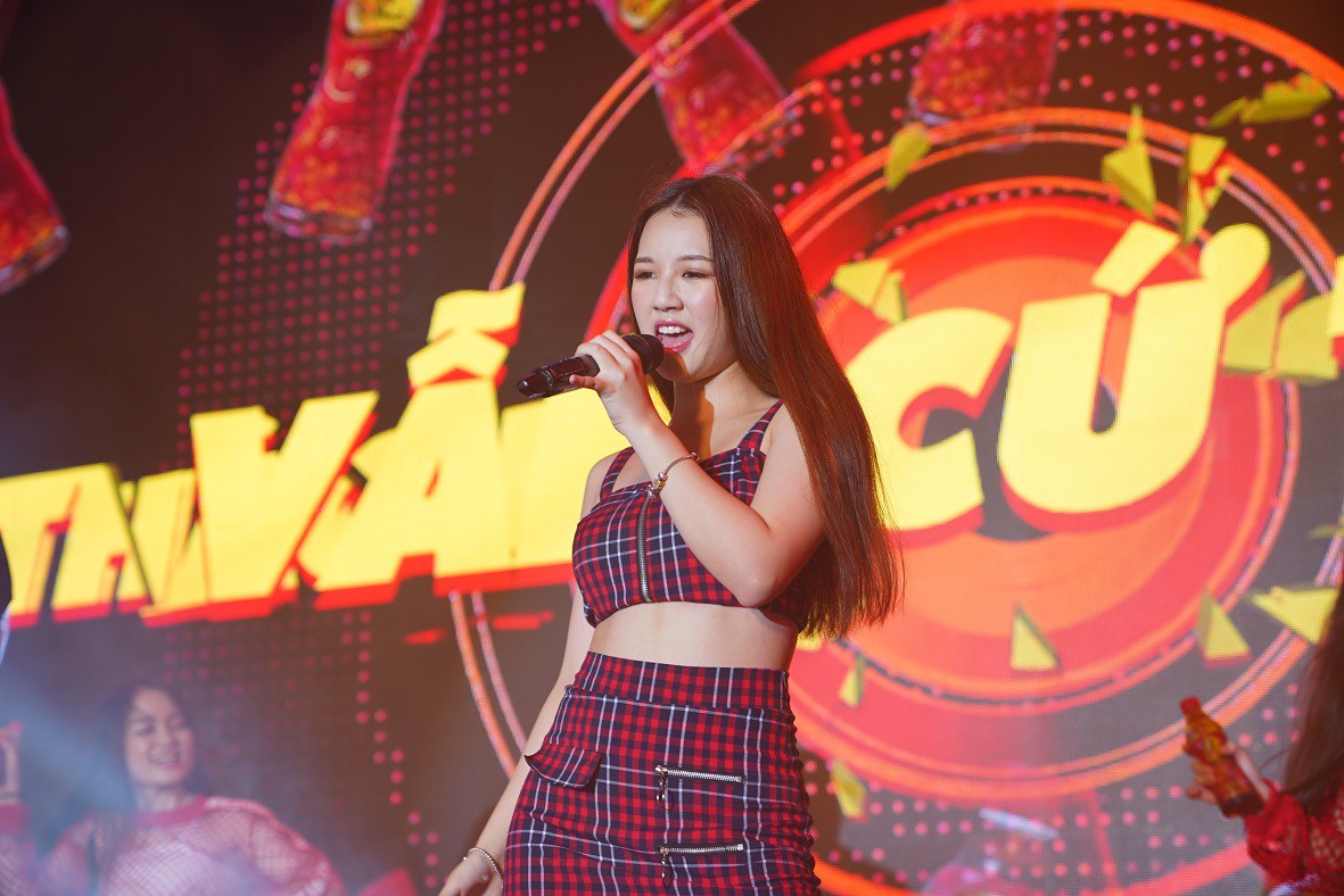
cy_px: 448
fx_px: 2614
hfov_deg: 28.8
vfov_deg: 19.5
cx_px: 672
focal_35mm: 70
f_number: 3.2
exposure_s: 1/125
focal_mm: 70
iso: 125
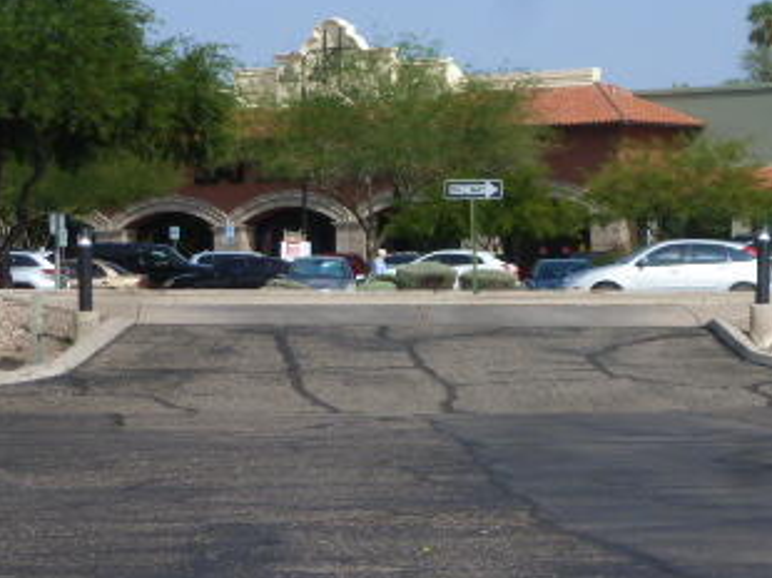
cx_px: 672
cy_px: 227
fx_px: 4791
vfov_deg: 6.9
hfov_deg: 9.2
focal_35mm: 215
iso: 100
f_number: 5
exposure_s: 1/500
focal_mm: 18.7
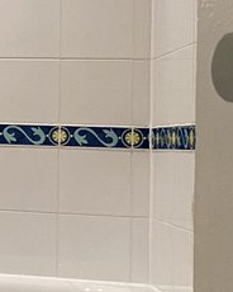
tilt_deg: +2.0
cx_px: -374
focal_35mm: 113
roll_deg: -2.7
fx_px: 974
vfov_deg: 17.0
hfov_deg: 10.9
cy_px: 100
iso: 160
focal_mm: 4.25
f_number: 1.8
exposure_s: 1/50
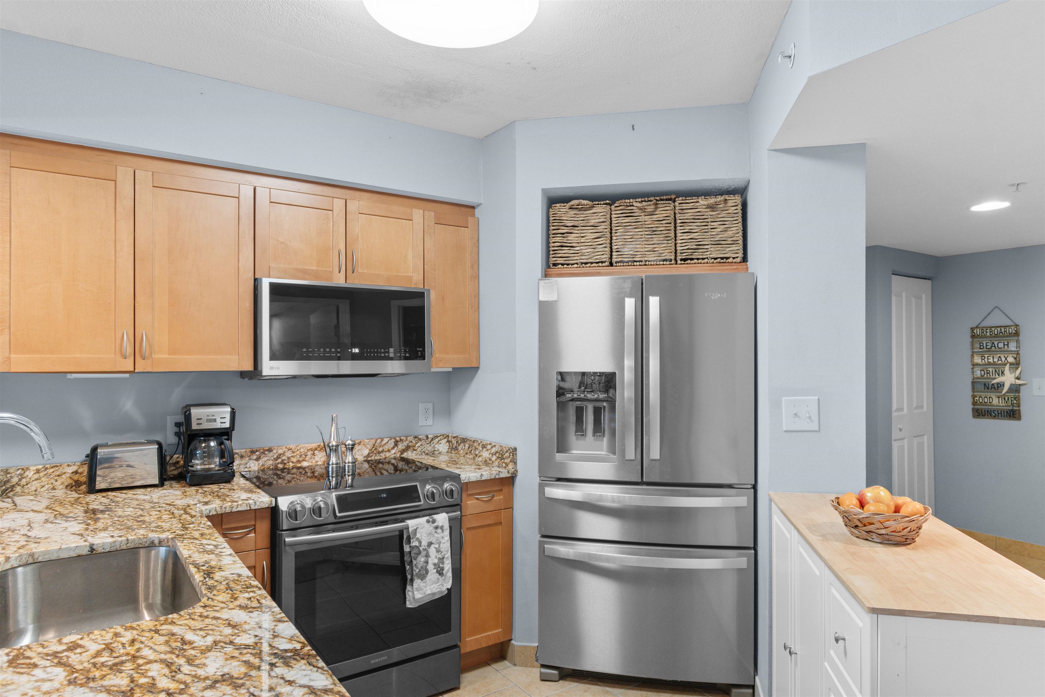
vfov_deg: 59.5
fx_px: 610
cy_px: 348
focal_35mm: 21
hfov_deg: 81.2
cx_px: 522
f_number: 5
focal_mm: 14
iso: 100
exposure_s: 3
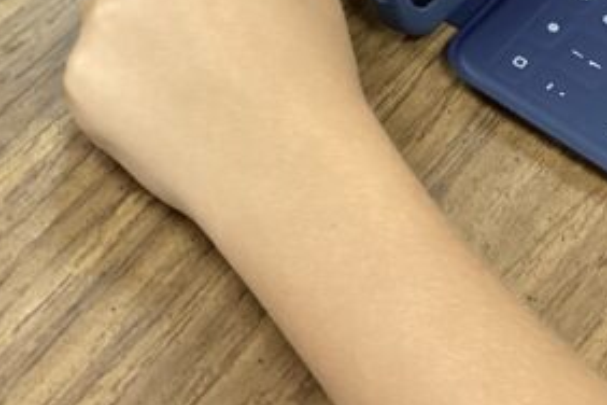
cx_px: 379
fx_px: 1973
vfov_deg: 11.2
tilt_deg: -41.6
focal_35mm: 117
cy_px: -241
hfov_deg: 17.5
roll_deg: -5.8
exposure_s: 1/60
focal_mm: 3.3
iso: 200
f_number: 2.4
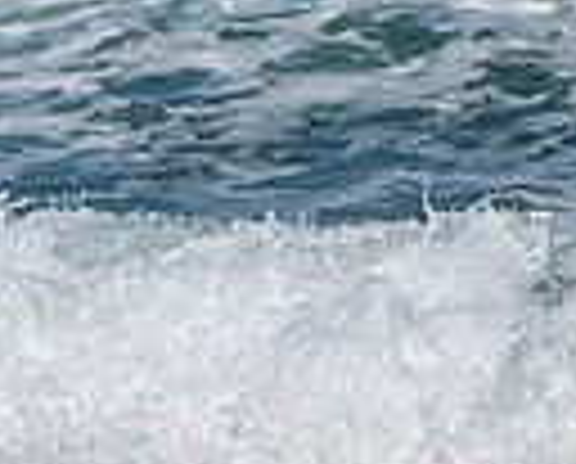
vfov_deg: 0.7
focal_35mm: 2121
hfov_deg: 0.9
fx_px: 36240
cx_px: -508
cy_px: 615
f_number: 5.6
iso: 640
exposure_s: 1/4000
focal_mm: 500
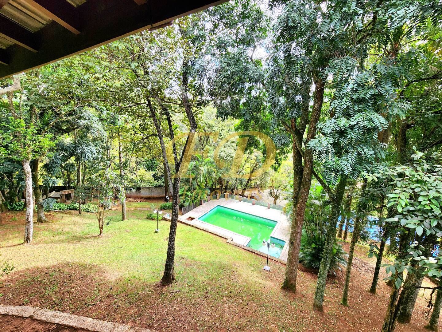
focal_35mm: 13
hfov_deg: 106.2
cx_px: 221
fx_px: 166
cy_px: 166
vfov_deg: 89.9
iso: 50
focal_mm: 2.2
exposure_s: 1/159
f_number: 2.2
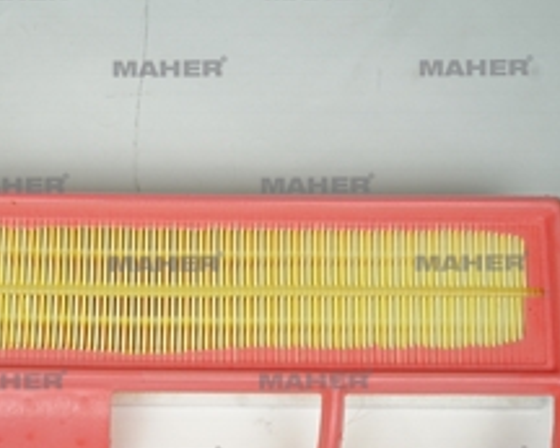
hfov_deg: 23.7
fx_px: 1327
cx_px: 166
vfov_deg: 19.1
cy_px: 322
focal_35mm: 80
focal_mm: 46
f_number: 6.3
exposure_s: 1/80
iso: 640
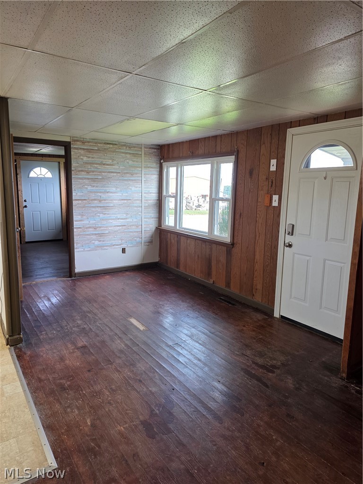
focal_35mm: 23
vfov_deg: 73.9
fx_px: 322
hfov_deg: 58.9
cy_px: 242
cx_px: 182
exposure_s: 1/120
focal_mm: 6.3
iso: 125
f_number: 1.7
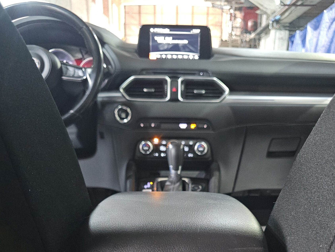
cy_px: 237
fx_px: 339
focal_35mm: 35
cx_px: 175
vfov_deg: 37.4
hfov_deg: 52.6
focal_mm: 6.3
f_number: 1.7
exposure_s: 1/25.1
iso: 800
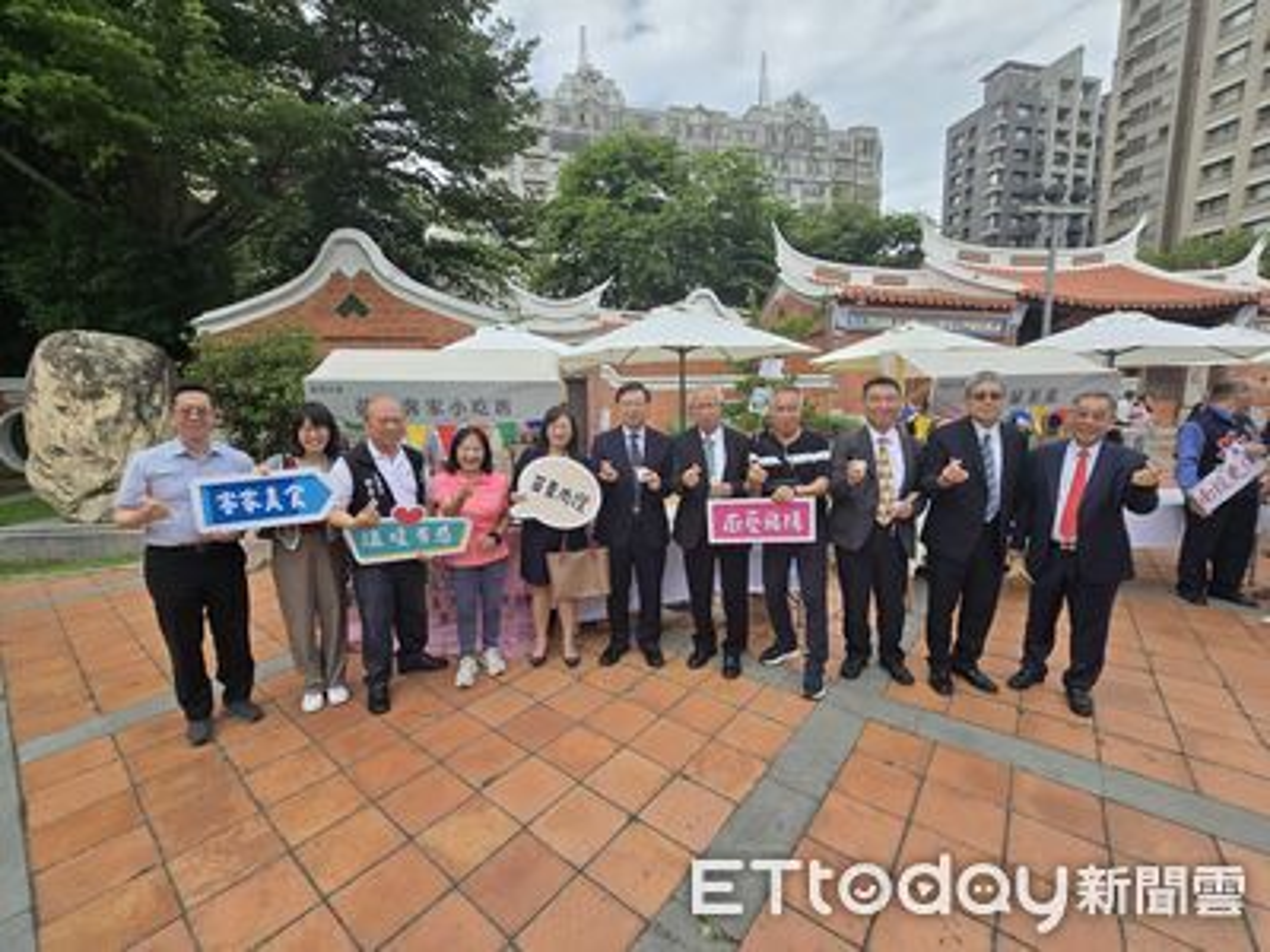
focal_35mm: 13
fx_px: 477
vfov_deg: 89.9
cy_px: 476
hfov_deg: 106.2
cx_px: 635
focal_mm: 2.2
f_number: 2.2
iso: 50
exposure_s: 1/1154
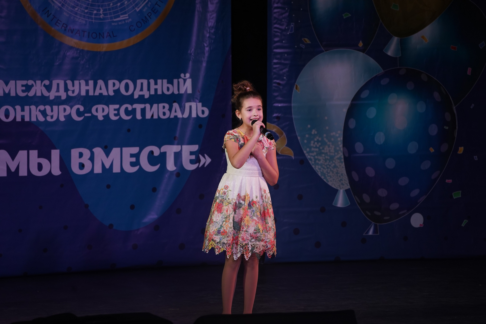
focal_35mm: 165
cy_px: 162
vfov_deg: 8.3
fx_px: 2227
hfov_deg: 12.5
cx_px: 243
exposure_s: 1/250
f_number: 5.6
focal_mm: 165
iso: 1600
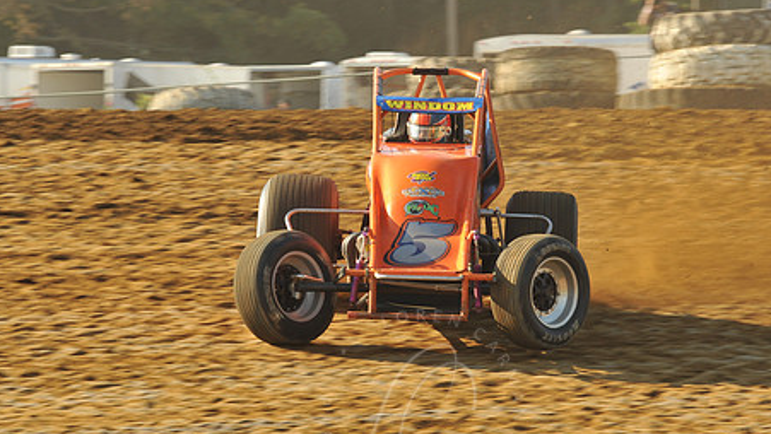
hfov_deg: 9.4
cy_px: 255
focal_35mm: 229
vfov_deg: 5.3
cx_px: 421
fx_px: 4683
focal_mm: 170
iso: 400
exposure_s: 1/320
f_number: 9
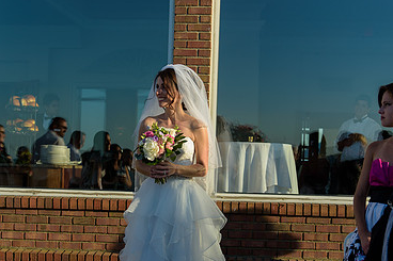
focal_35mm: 71
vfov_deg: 19.1
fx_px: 775
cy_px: 161
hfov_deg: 28.4
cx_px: 170
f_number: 3.2
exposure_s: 1/1600
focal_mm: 45
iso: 200
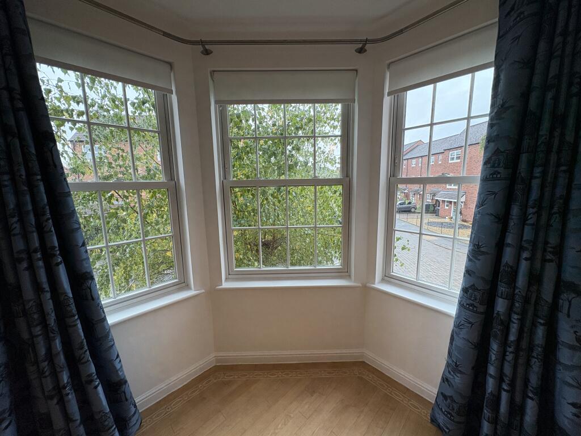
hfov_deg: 102.1
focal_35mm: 14
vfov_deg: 85.7
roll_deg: +1.3
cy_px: 218
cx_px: 290
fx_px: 235
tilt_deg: -9.1
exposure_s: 1/100
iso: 160
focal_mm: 2.22
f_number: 2.2
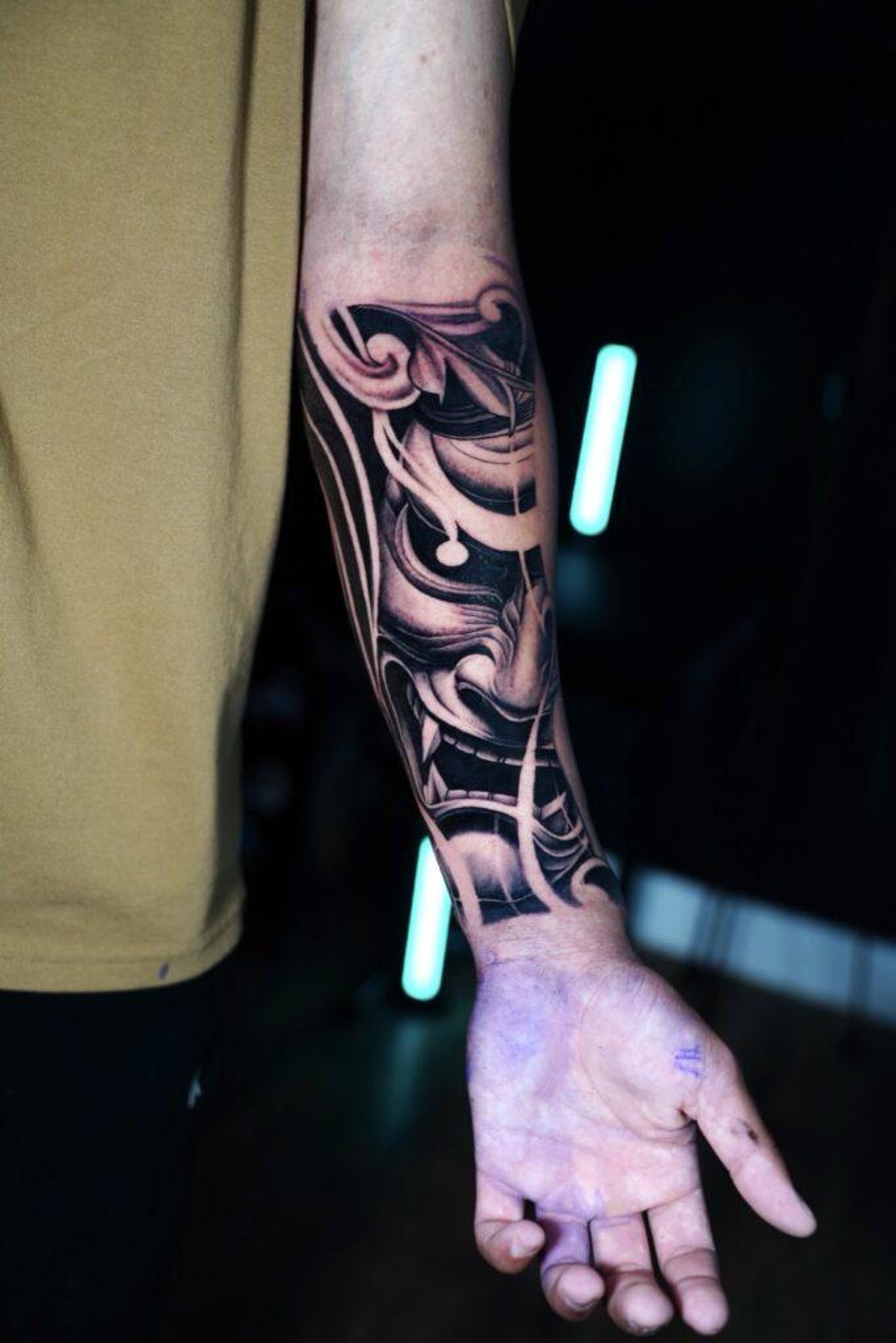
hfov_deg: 33.4
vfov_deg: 48.5
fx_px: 1493
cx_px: 448
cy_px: 672
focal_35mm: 40
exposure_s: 1/100
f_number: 2.8
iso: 1000
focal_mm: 40
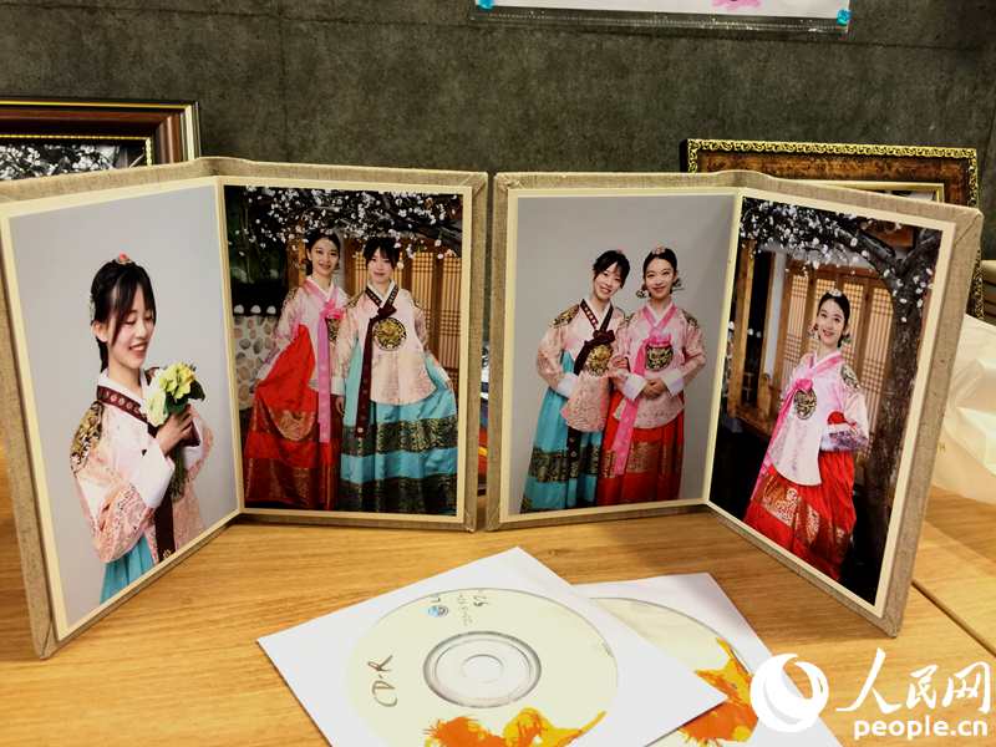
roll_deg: -2.9
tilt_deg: -19.2
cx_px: 498
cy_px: 374
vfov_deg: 48.2
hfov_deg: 61.7
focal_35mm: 29
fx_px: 834
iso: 50
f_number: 2.2
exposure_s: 1/15
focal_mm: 4.15
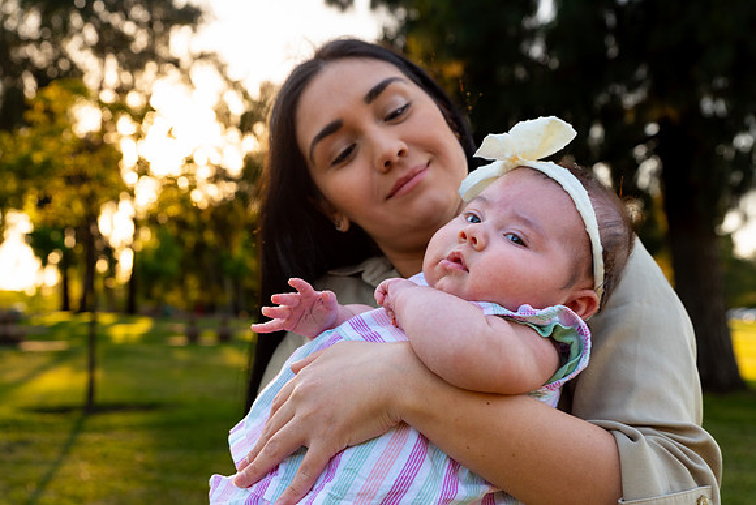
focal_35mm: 50
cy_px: 252
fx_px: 1050
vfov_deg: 27.0
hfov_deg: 39.6
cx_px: 378
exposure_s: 1/320
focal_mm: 50
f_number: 5.6
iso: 200
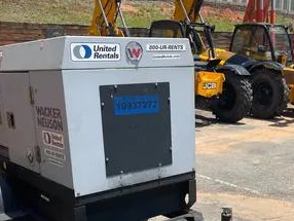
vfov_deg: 28.3
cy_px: 189
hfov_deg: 38.0
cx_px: 174
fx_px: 425
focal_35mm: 50
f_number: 1.6
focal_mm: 4.2
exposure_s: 1/2959
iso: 32
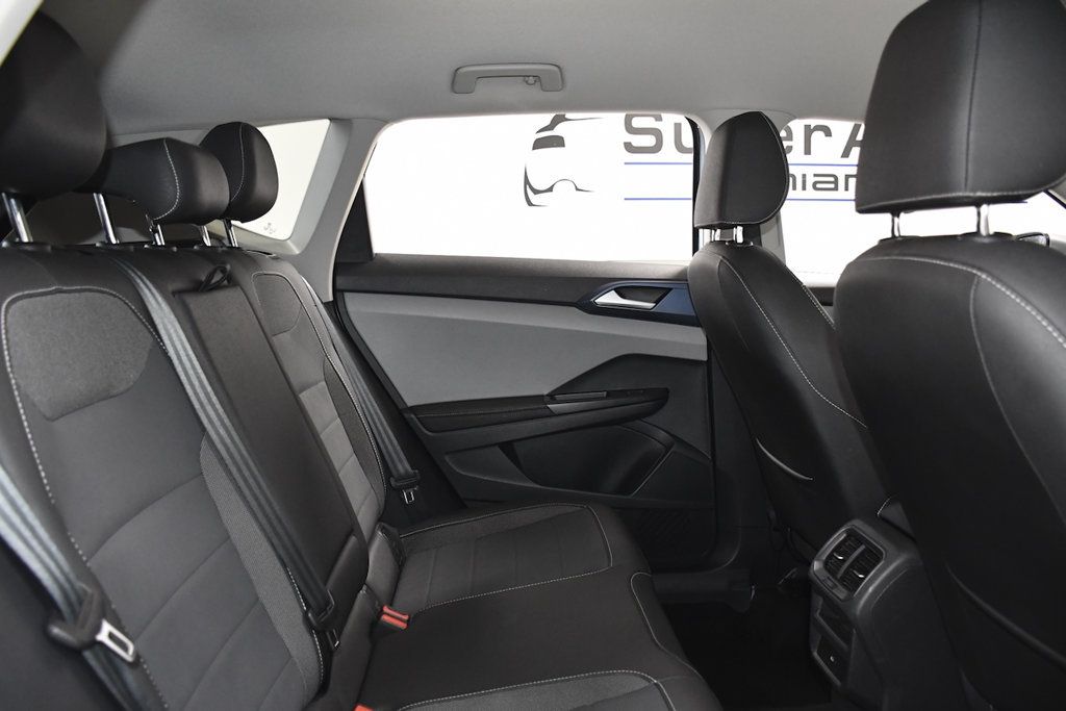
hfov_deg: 67.4
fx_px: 800
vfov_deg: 47.9
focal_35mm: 27
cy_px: 356
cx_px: 533
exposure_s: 1/160
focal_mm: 18
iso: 2500
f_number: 4.5
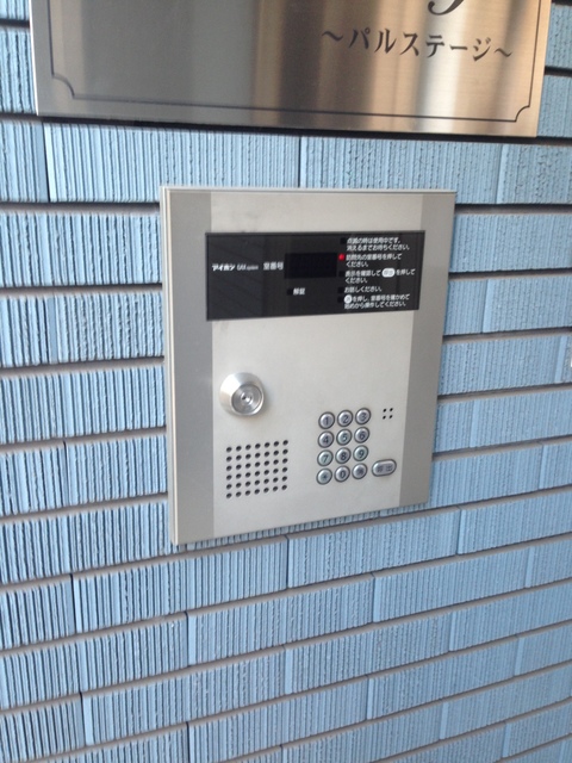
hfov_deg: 42.9
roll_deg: -0.8
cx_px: 286
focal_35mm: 33
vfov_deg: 55.4
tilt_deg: -14.7
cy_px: 382
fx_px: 727
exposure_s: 1/20
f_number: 2.4
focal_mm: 4.12
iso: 50
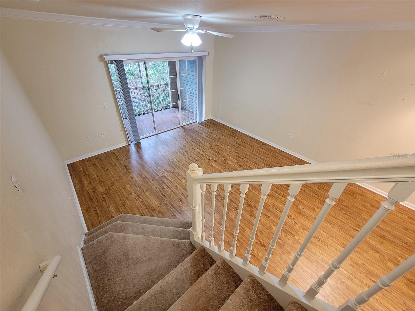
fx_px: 156
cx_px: 208
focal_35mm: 13
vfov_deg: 89.9
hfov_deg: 106.2
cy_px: 156
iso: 320
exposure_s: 1/40
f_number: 2.2
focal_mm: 2.2
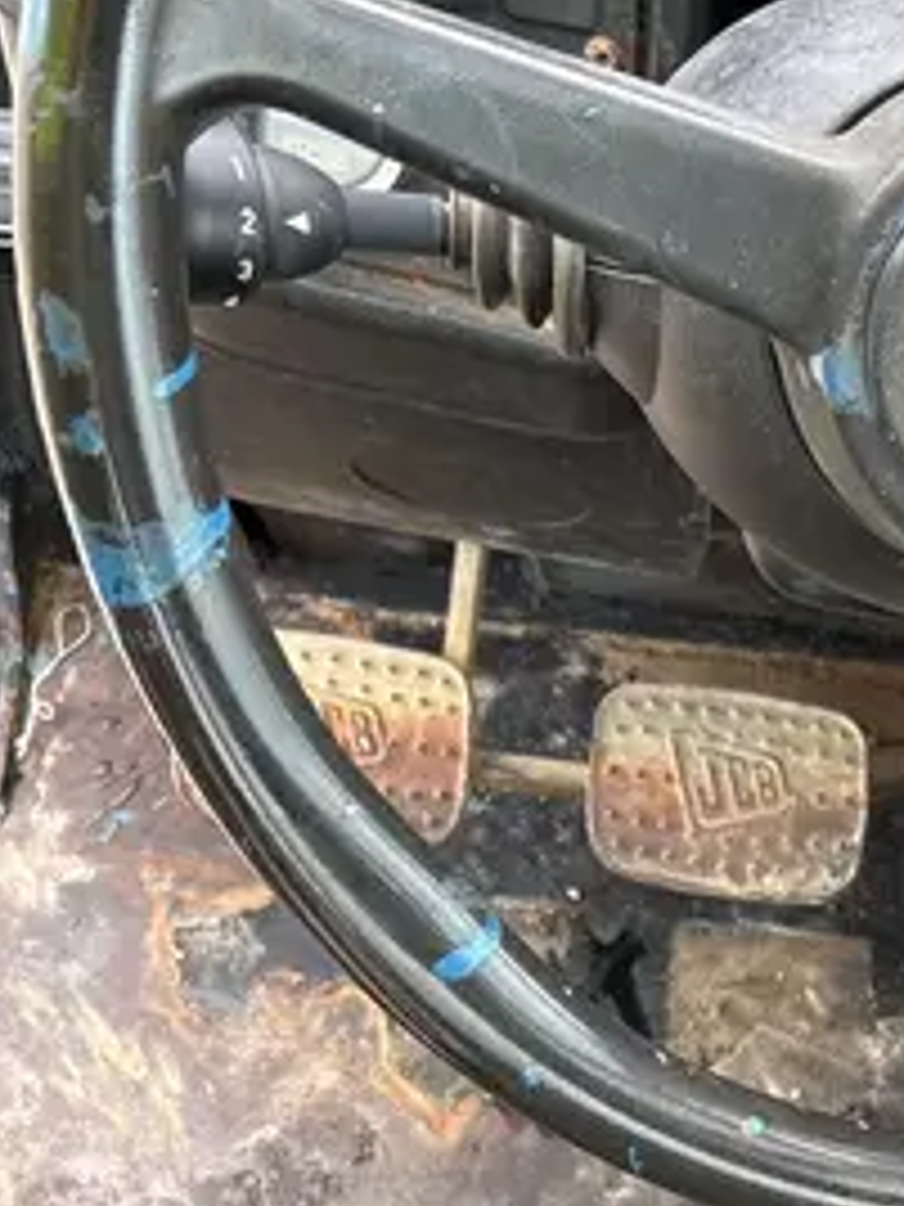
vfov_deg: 25.1
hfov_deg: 19.2
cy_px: 1379
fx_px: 2472
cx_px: 1160
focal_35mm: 71
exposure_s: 1/121
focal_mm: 5.7
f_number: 1.5
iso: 64
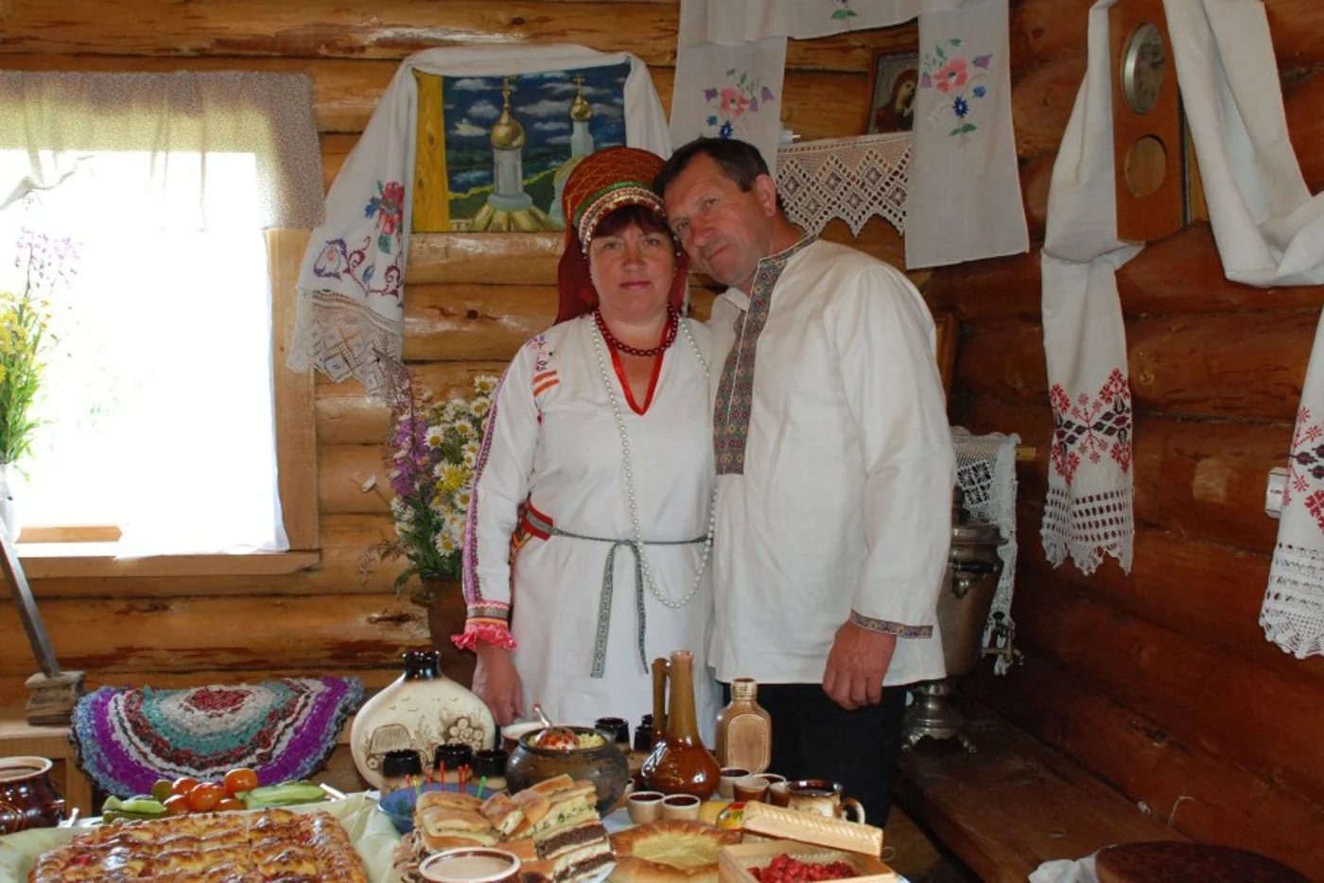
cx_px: 662
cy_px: 442
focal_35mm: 36
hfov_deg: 53.1
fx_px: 1324
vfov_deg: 36.9
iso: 1000
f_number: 5
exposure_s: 1/60
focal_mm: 24
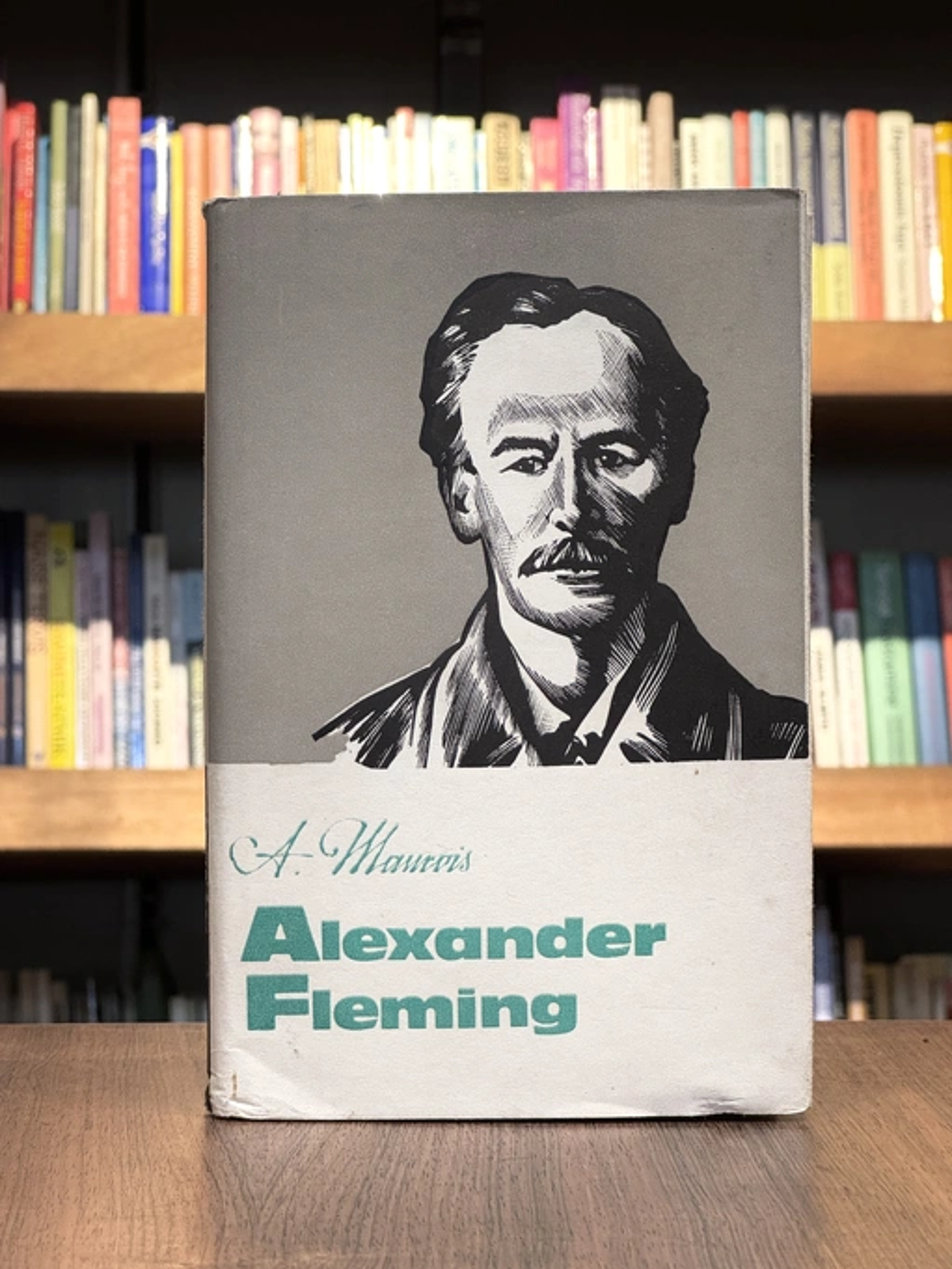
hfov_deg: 19.1
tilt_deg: +0.6
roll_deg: -0.9
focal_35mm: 77
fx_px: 2823
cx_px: 476
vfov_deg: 25.3
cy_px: 634
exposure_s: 1/60
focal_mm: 9
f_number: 2.8
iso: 250
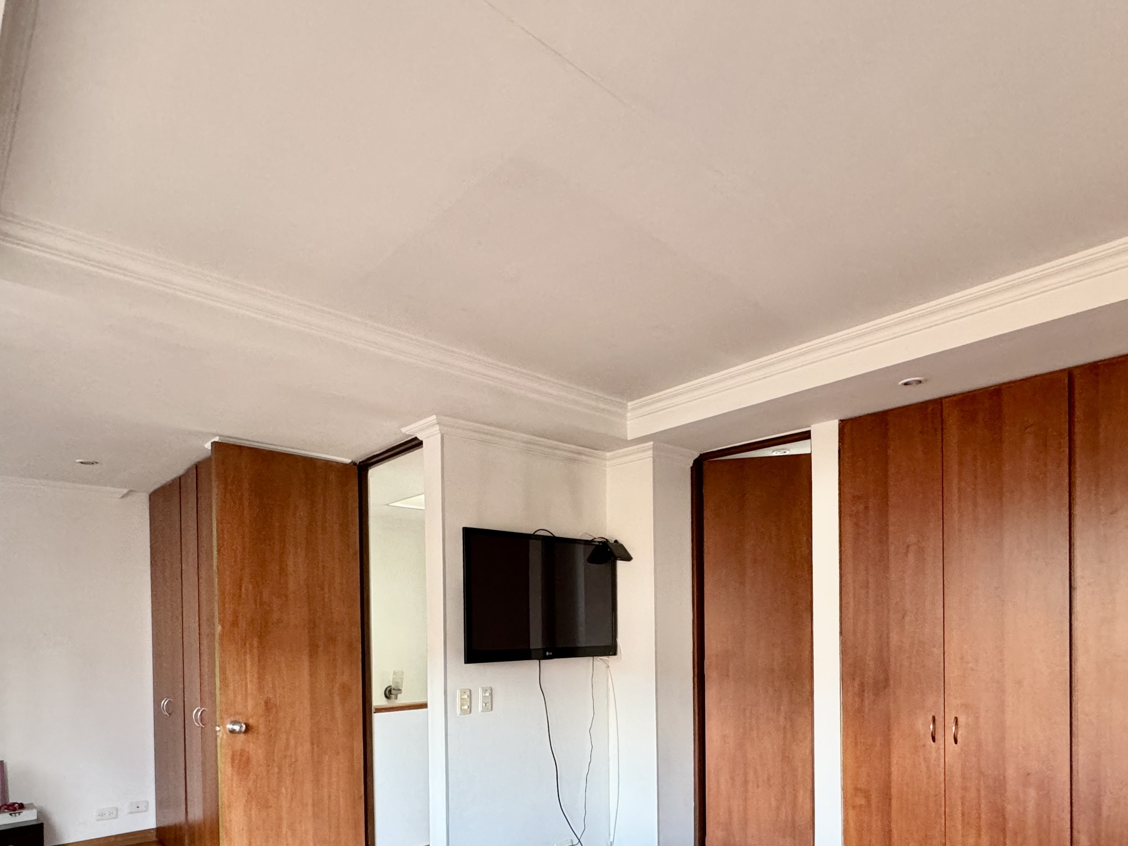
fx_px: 717
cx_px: 553
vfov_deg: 57.9
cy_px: 637
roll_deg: +0.7
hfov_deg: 76.4
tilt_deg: -0.6
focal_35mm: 22
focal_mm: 2.22
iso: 320
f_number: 2.2
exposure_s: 1/91
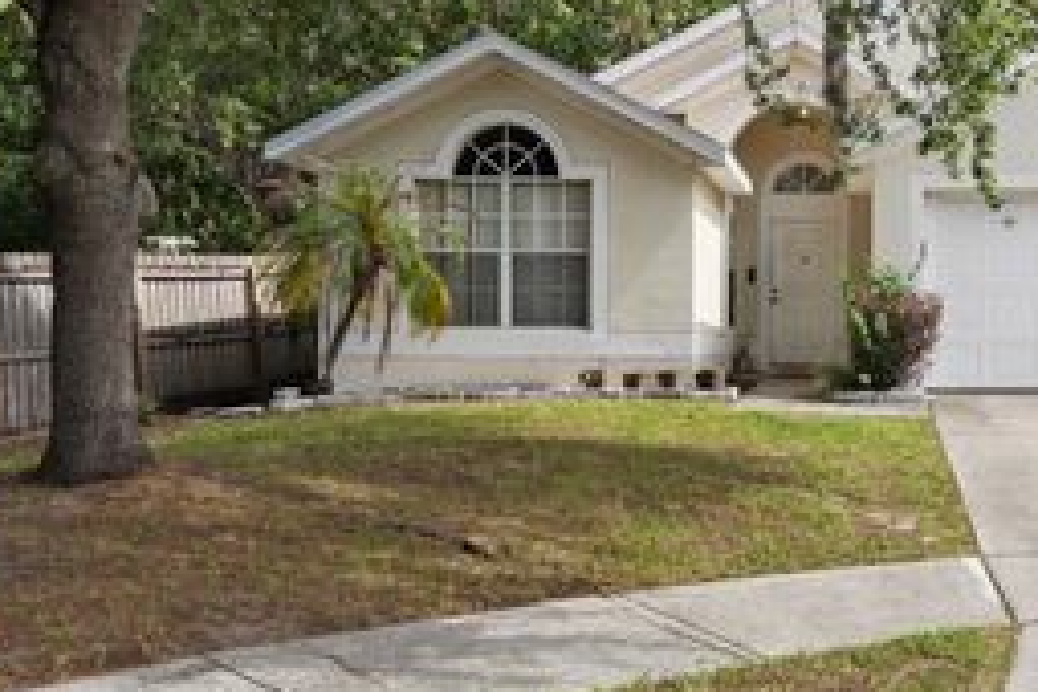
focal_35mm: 47
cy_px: 368
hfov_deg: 40.2
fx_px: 1355
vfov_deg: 28.6
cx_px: 830
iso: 100
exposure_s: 1/160
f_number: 9
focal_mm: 16
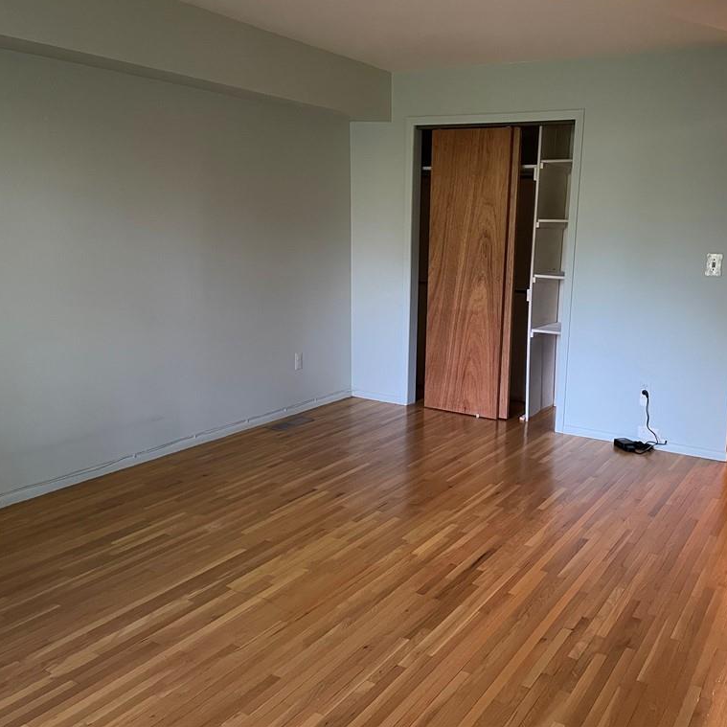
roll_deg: -1.6
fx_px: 737
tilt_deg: -11.5
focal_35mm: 31
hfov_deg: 52.1
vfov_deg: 52.5
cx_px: 441
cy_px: 360
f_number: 1.6
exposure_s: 1/40
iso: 400
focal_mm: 4.2
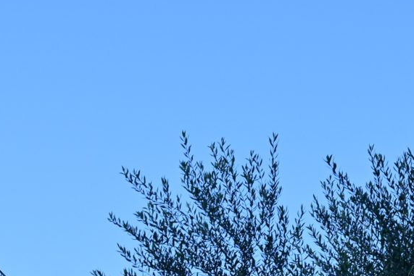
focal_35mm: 165
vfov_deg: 8.2
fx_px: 1898
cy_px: 417
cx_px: 86
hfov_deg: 12.4
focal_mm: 46
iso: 250
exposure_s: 1/320
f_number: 6.3
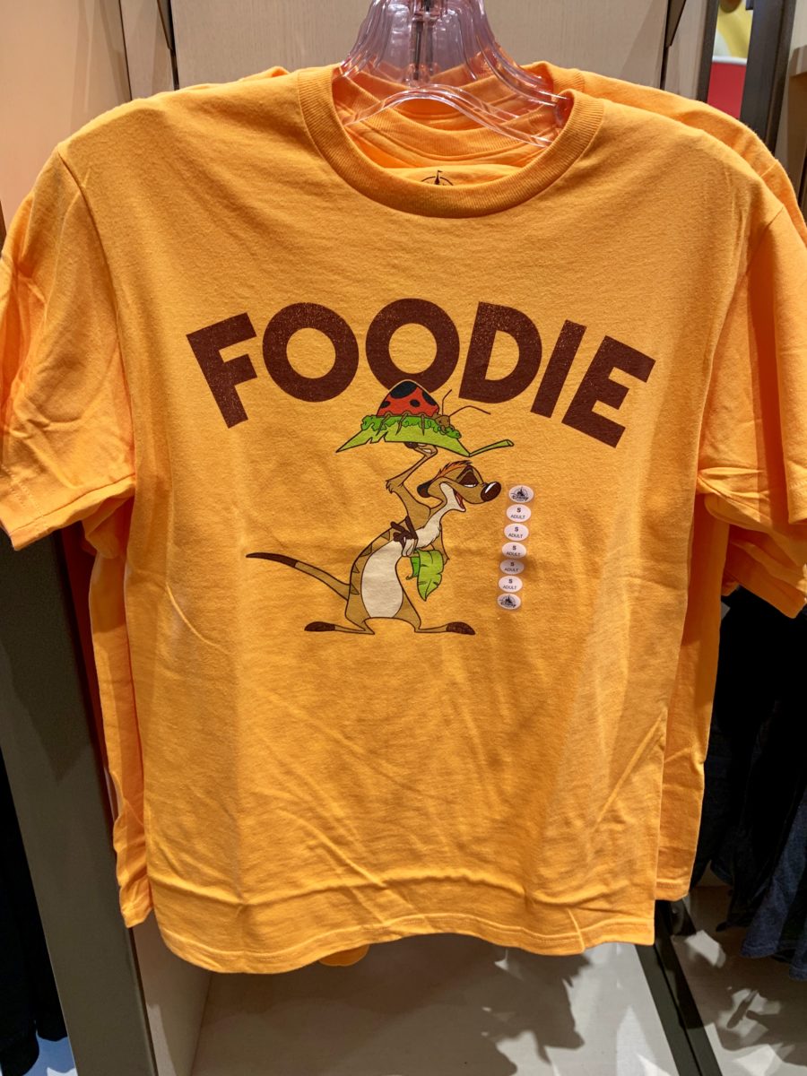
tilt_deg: -20.5
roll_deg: +0.4
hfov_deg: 53.1
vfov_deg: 67.3
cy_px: 538
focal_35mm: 26
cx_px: 404
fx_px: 808
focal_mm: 4.25
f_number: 1.8
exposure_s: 1/60
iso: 64
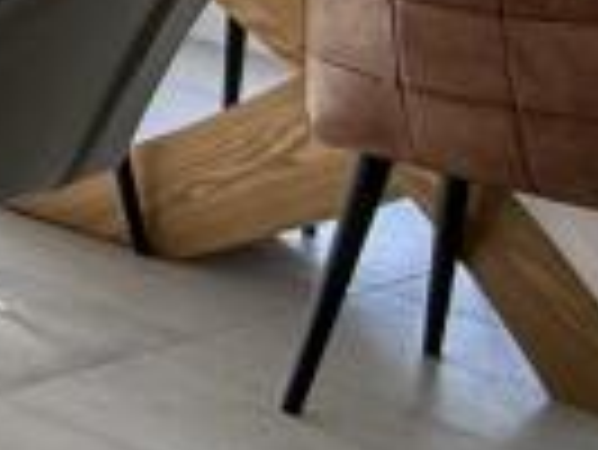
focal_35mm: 108
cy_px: -356
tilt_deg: -2.4
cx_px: -1367
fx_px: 1867
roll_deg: +0.6
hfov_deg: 10.3
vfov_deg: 12.5
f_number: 2.2
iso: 50
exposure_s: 1/126
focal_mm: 2.22
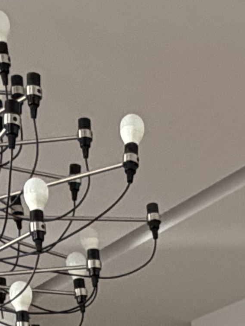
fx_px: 1000
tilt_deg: -5.8
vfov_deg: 14.4
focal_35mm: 106
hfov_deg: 13.9
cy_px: 711
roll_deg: +3.1
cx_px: 185
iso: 320
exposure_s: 1/96
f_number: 2.2
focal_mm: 2.22
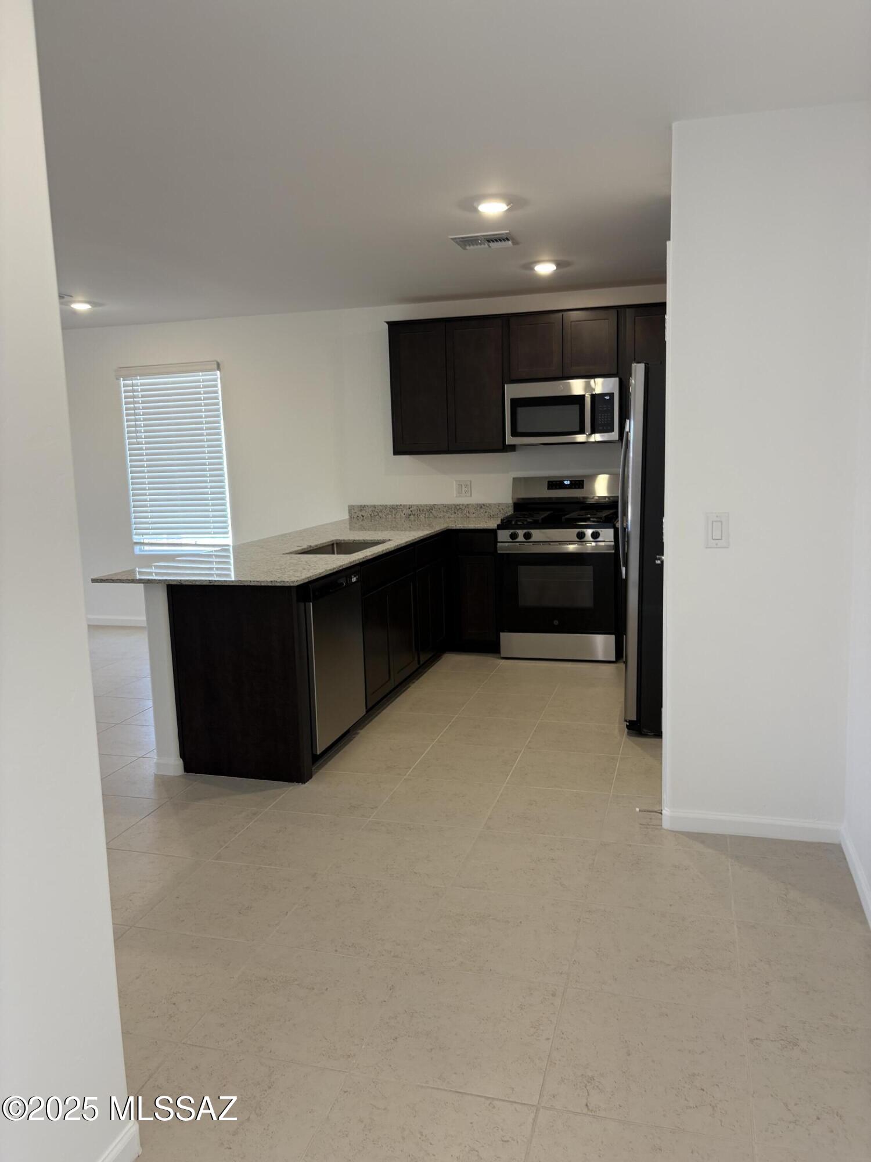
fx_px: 872
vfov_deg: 67.3
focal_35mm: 26
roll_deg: +1.3
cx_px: 436
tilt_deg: -5.8
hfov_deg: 53.1
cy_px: 581
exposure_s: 1/60
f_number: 1.6
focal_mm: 5.96
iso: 80
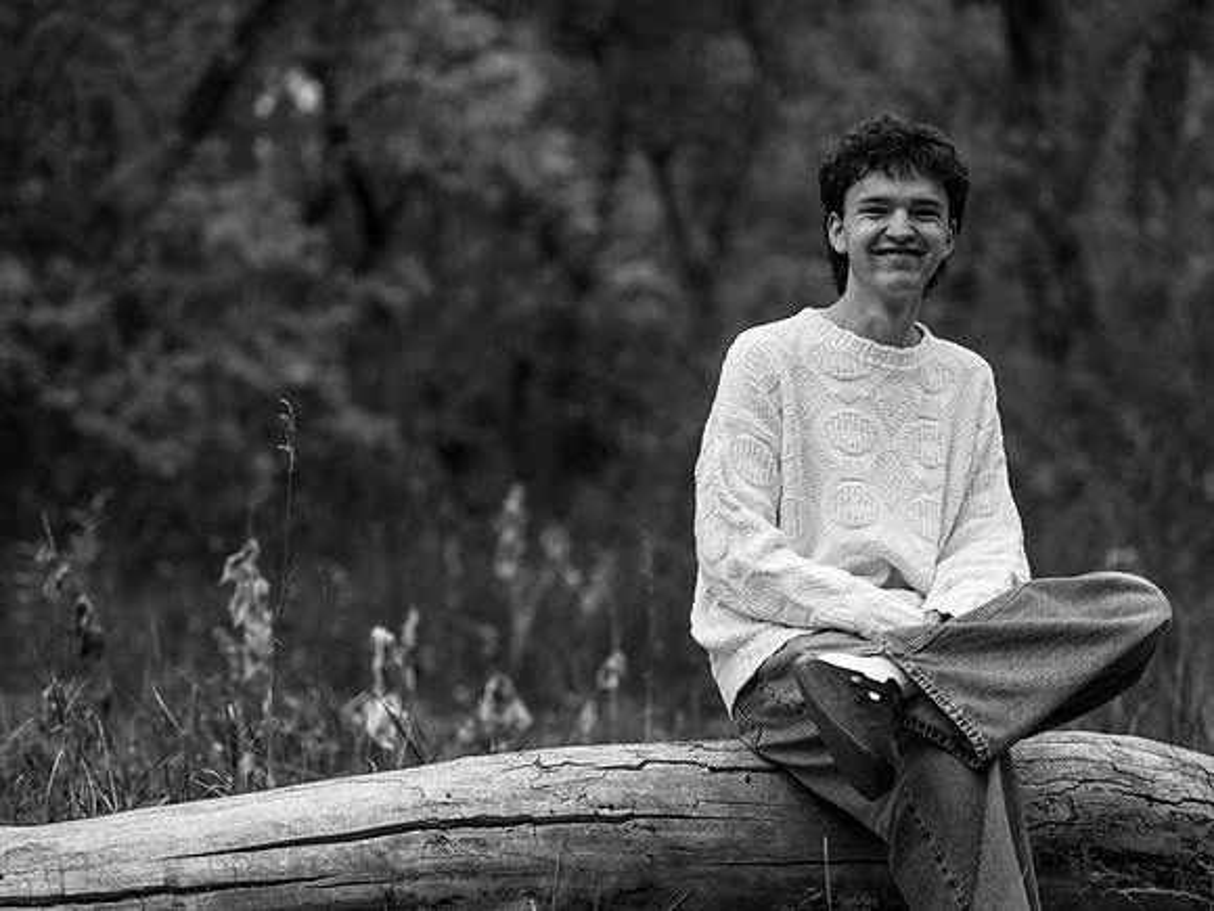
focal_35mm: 105
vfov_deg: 14.1
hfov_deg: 18.7
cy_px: 456
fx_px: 3682
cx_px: 607
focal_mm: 97
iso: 200
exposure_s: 1/125
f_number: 2.8
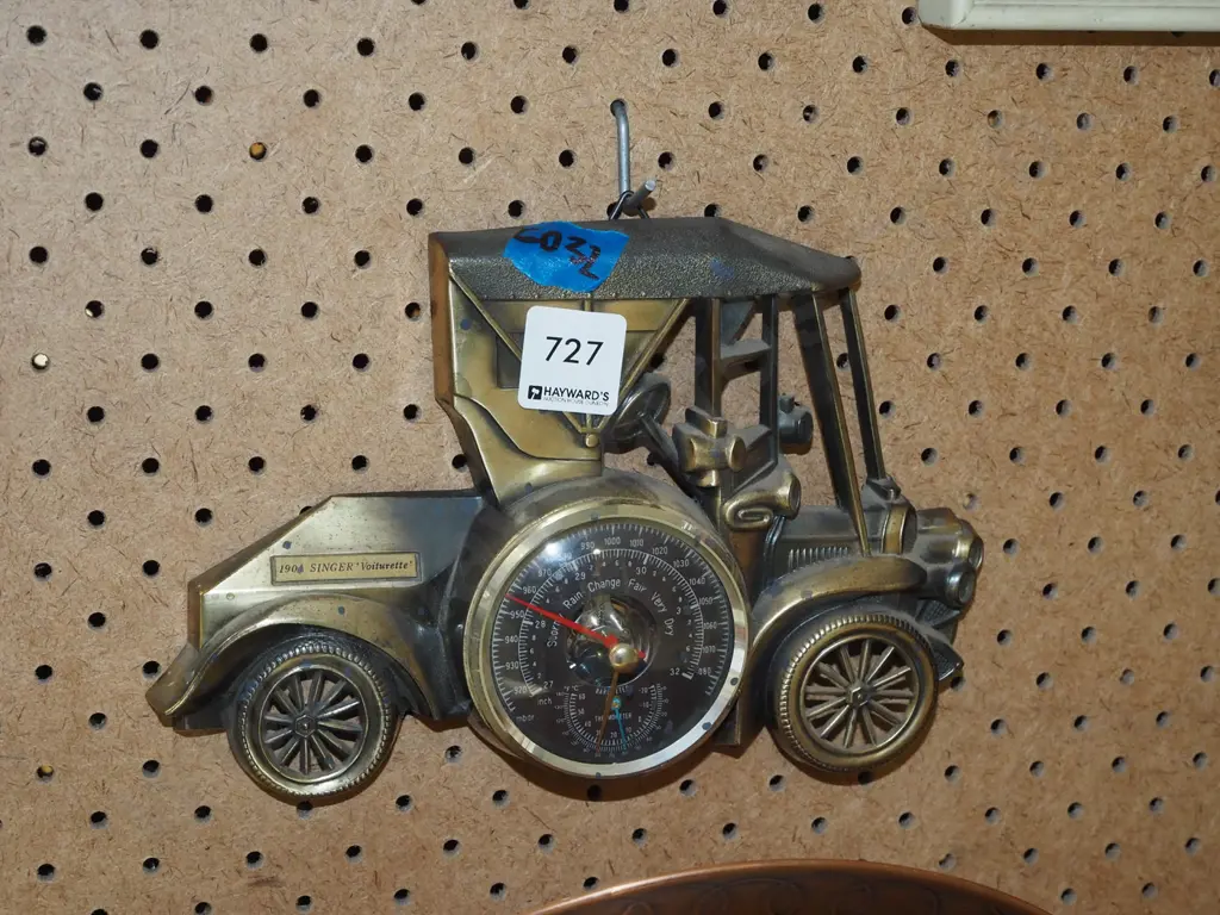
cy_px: 458
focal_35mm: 64
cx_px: 610
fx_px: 2256
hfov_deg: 30.3
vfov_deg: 22.9
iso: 1600
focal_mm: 32
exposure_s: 1/60
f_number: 5.6
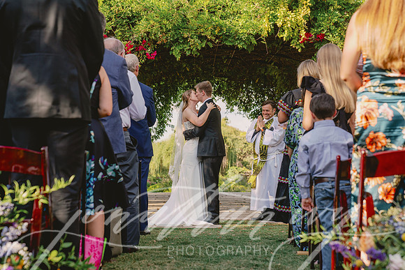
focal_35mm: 77
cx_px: 202
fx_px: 863
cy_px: 127
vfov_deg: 17.8
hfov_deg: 26.4
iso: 200
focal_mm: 70
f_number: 4
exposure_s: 1/400
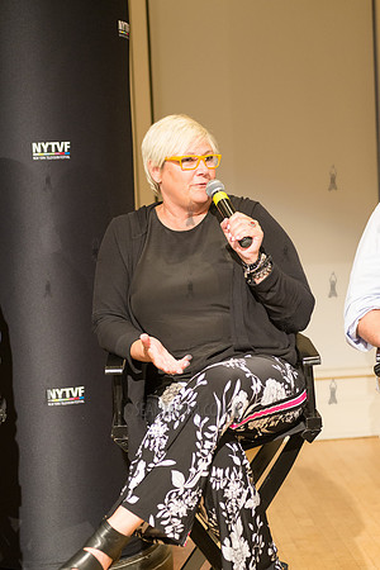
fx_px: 1267
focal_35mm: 80
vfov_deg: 25.4
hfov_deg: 17.1
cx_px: 190
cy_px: 285
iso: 2500
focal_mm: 80
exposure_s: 1/125
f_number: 4
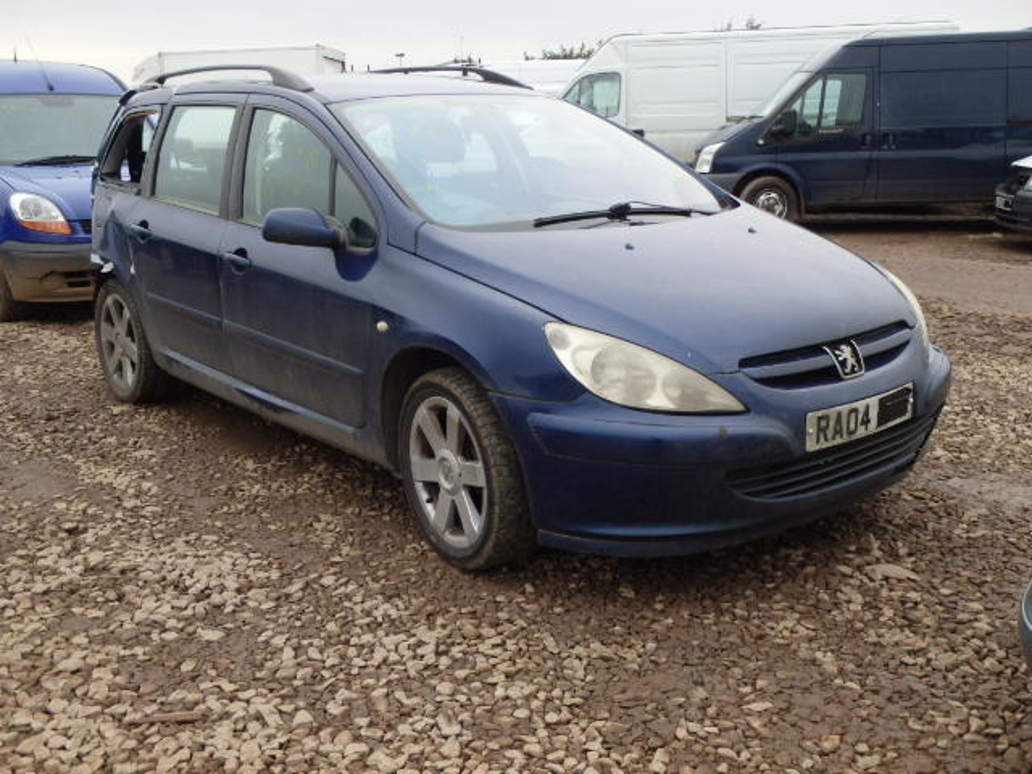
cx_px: 516
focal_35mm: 38
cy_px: 387
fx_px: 1133
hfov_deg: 49.0
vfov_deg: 37.7
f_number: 4.6
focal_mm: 6.8
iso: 200
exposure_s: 1/50
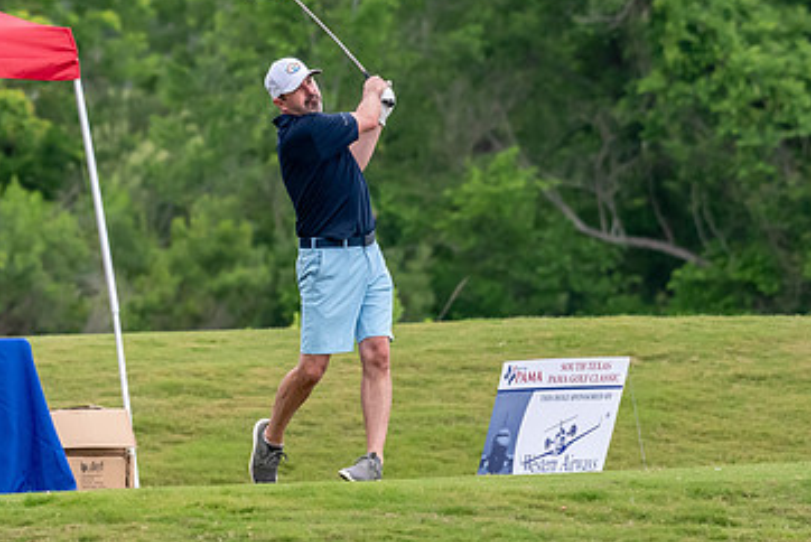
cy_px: 205
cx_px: 208
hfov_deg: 3.2
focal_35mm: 649
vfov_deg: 2.1
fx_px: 14632
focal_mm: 270
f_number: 5.6
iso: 1600
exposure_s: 1/2000
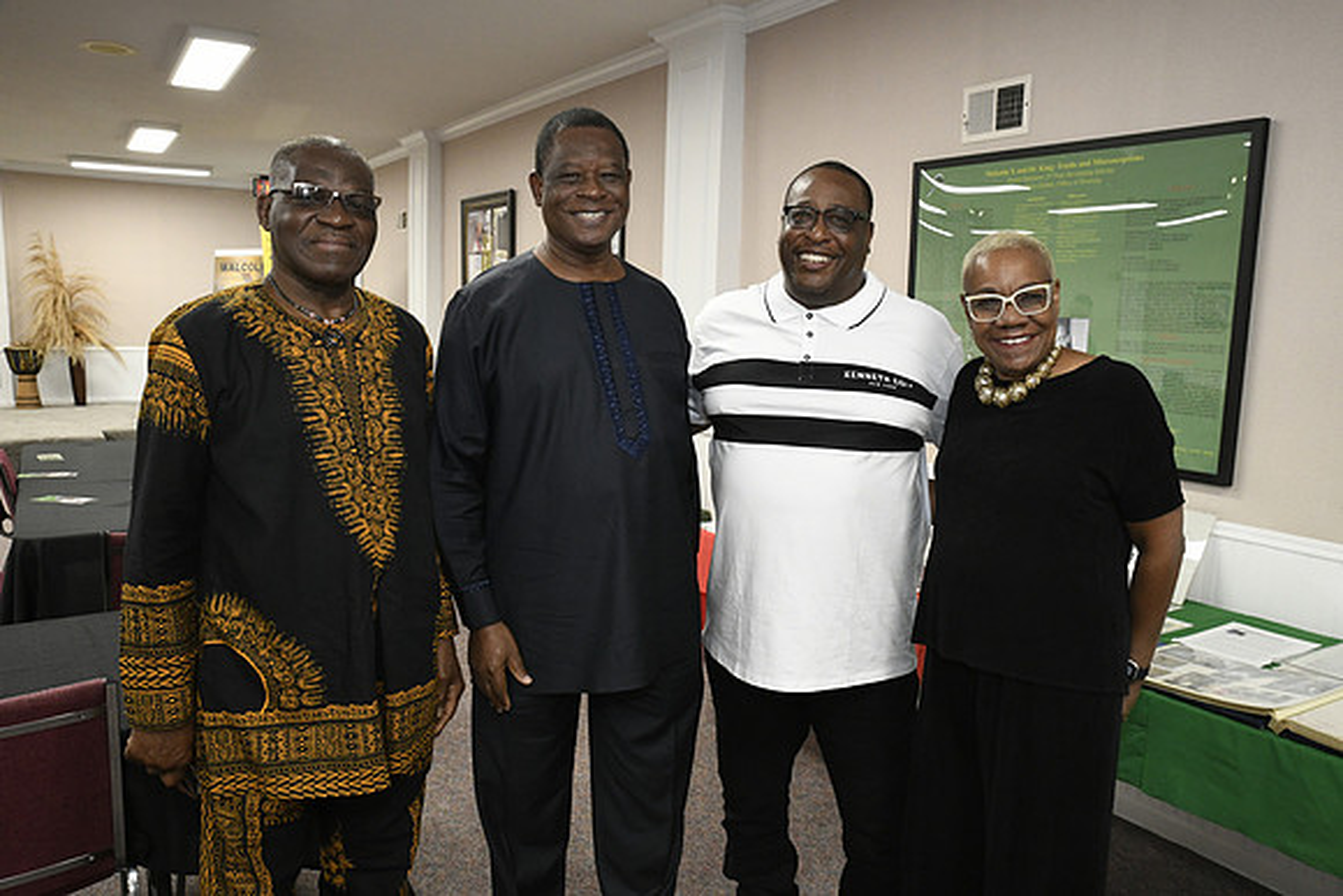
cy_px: 448
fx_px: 1082
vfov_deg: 45.0
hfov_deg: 63.6
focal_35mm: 29
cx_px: 672
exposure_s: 1/60
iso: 6400
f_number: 11
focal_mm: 29
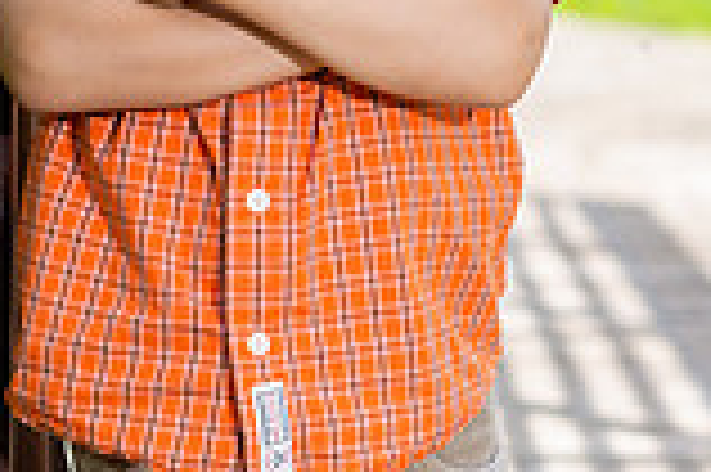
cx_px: 450
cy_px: -43
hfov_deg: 6.6
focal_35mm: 313
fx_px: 6175
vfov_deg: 4.4
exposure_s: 1/200
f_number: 5
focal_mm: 85
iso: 100
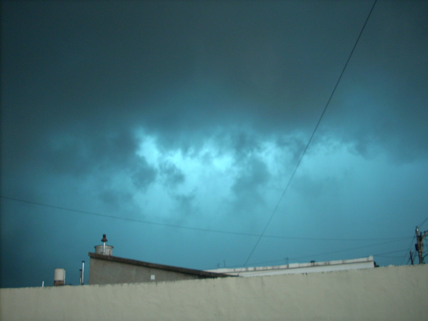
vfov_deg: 38.7
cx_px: 214
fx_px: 457
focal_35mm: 37
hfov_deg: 50.1
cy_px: 160
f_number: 2.8
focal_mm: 6.2
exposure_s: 1/30
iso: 129
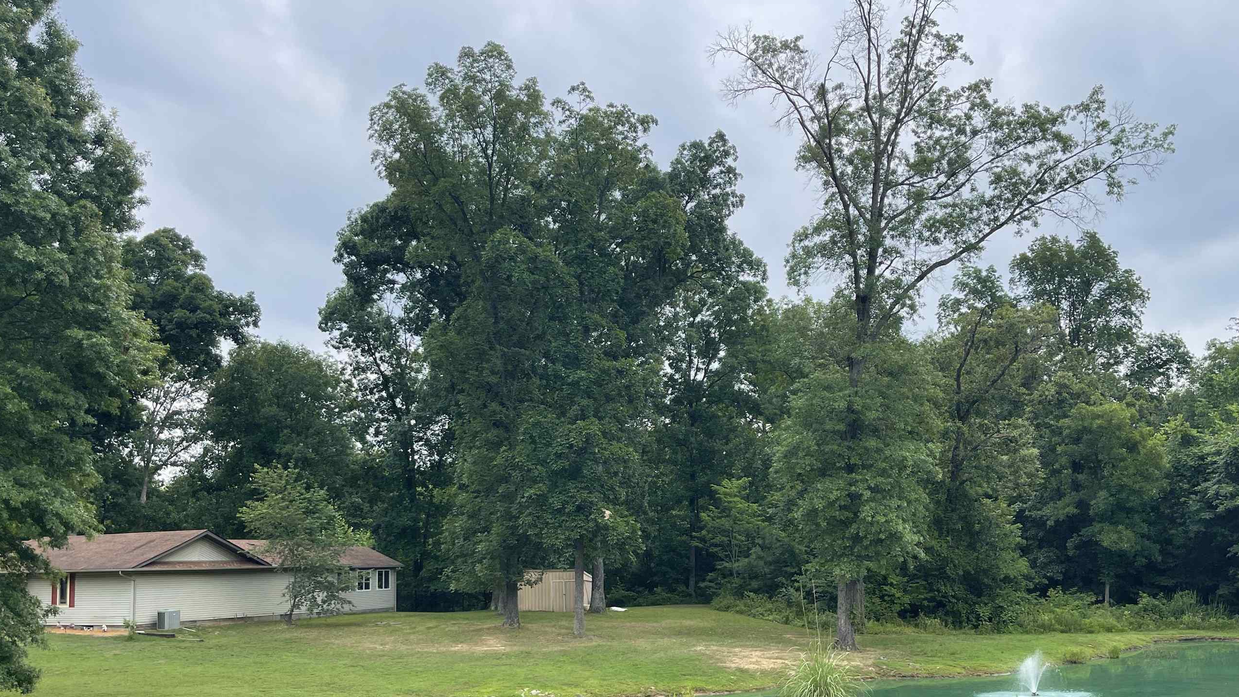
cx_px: 640
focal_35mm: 34
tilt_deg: +3.8
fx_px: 1117
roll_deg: +0.8
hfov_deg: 58.0
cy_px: 465
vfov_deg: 34.3
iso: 32
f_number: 1.6
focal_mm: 5.1
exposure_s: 1/1387
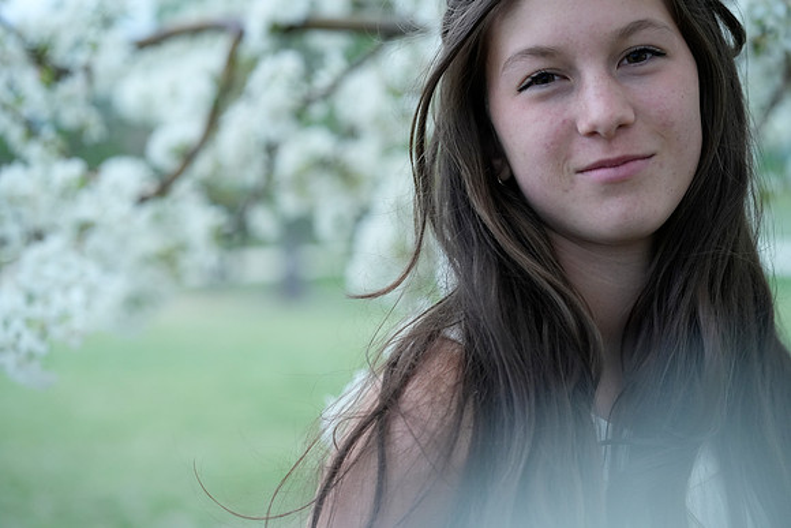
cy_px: 264
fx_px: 1868
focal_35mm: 85
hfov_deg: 23.9
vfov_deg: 16.1
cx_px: 396
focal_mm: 85
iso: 2500
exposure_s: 1/400
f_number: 4
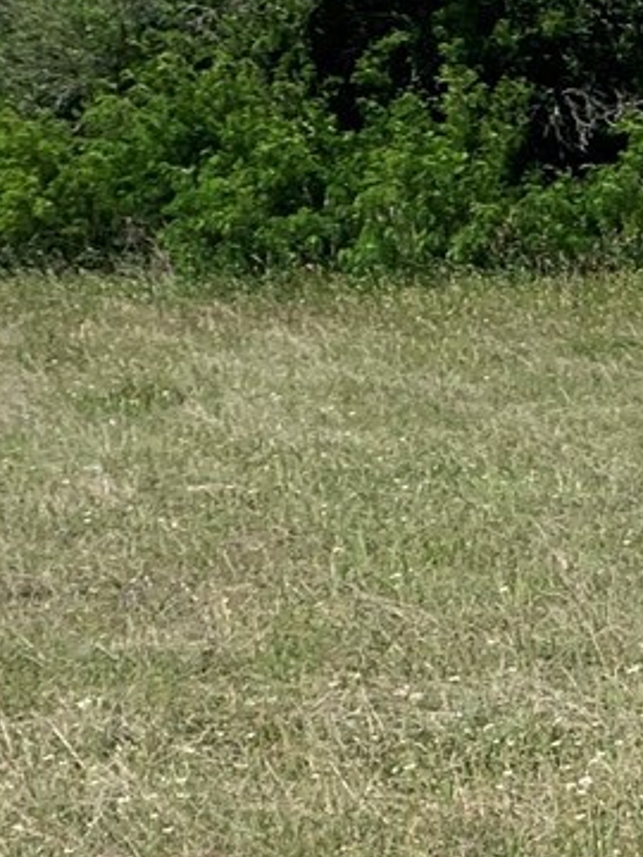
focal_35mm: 148
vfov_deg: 13.1
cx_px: 767
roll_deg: -0.1
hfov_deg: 9.9
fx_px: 3666
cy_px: 959
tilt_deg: -12.2
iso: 25
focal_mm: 4.25
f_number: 1.8
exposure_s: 1/3289
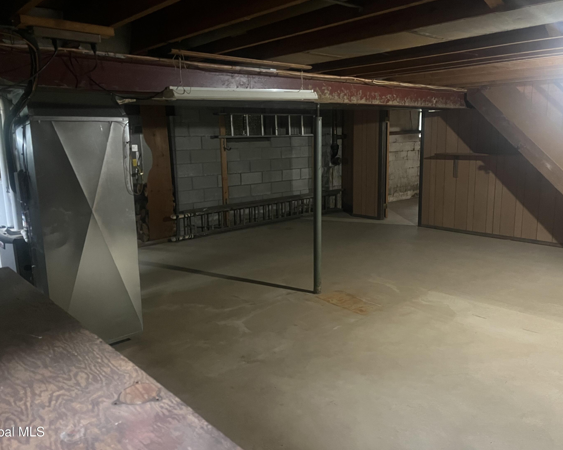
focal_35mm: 28
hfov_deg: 62.2
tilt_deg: -12.4
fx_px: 467
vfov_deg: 51.5
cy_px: 220
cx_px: 286
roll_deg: +1.5
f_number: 1.6
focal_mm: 5.1
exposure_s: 1/40
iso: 500
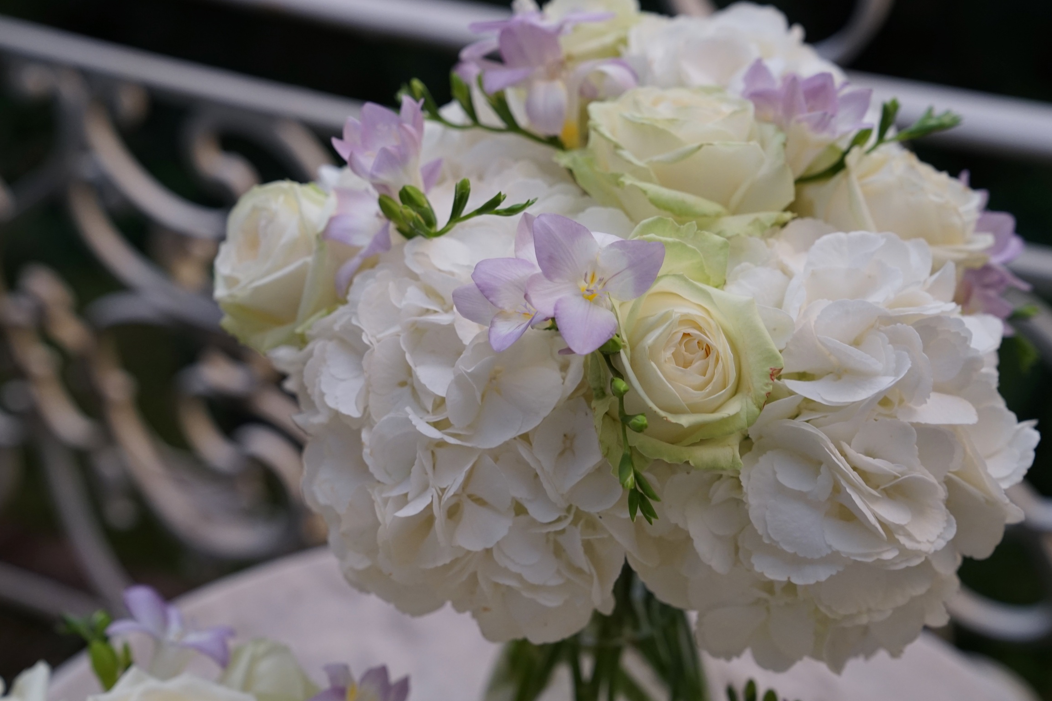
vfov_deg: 22.3
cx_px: 506
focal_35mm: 61
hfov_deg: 32.9
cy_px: 358
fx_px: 1782
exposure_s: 1/160
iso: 1000
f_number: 4
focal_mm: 56
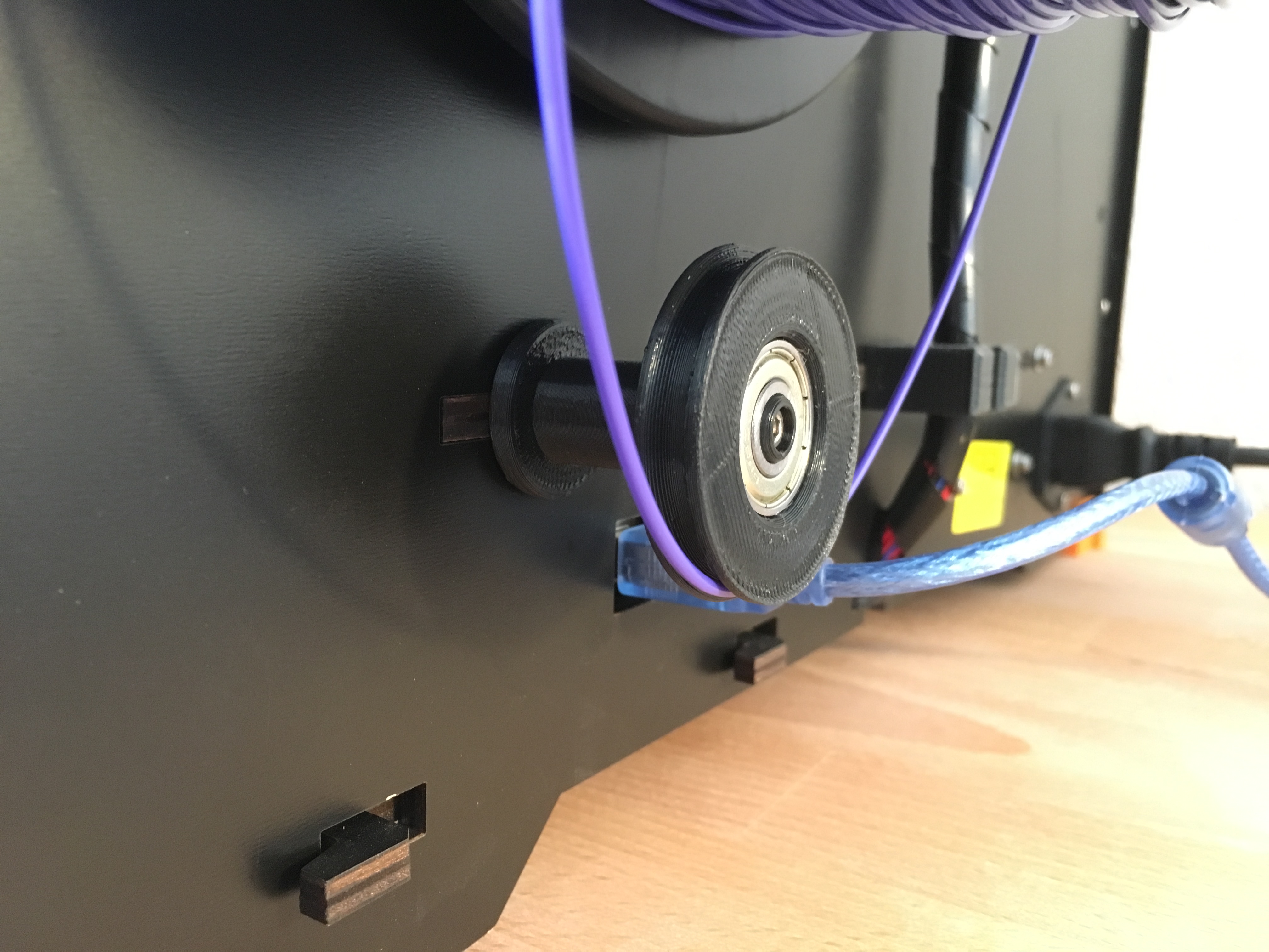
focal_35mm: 29
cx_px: 634
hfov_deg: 61.7
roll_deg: -1.5
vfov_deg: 48.2
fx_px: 1063
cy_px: 476
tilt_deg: -9.1
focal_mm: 4.15
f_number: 2.2
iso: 500
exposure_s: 1/17
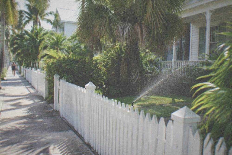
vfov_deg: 37.8
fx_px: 225
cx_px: 116
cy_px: 78
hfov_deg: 54.5
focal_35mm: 35
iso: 500
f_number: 8
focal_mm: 35
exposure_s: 1/400
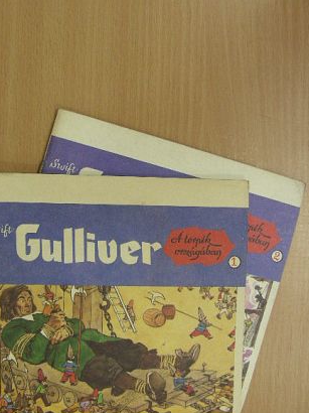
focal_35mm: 42
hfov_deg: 34.3
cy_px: 195
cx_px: 149
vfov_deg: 44.8
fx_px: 500
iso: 200
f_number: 3.5
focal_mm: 6.3
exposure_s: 1/21.2
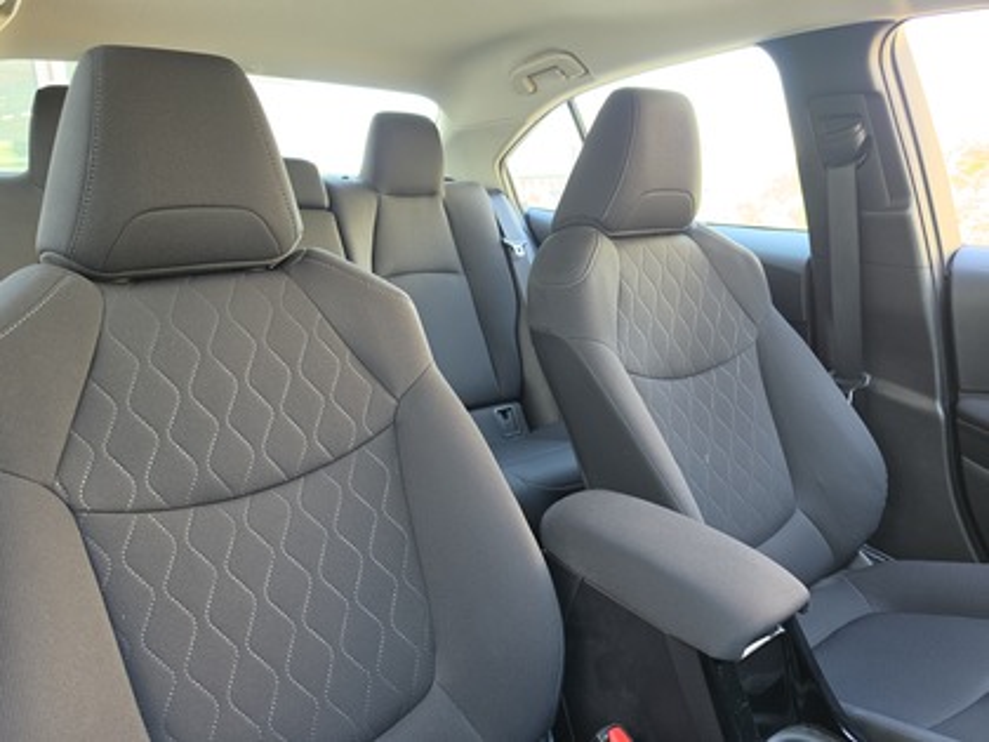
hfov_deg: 73.9
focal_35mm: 23
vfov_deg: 58.9
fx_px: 657
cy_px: 371
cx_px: 494
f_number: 1.4
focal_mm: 6.5
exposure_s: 1/180
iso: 125
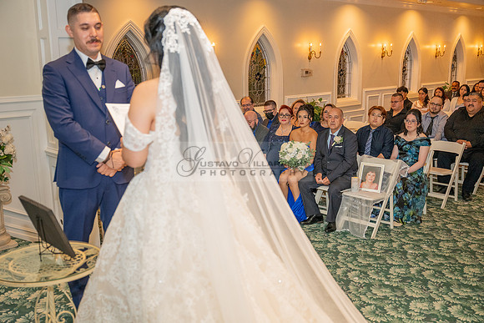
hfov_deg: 50.7
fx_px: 511
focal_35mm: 38
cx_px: 242
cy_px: 162
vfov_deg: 35.1
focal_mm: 38
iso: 1600
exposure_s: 1/200
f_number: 3.5
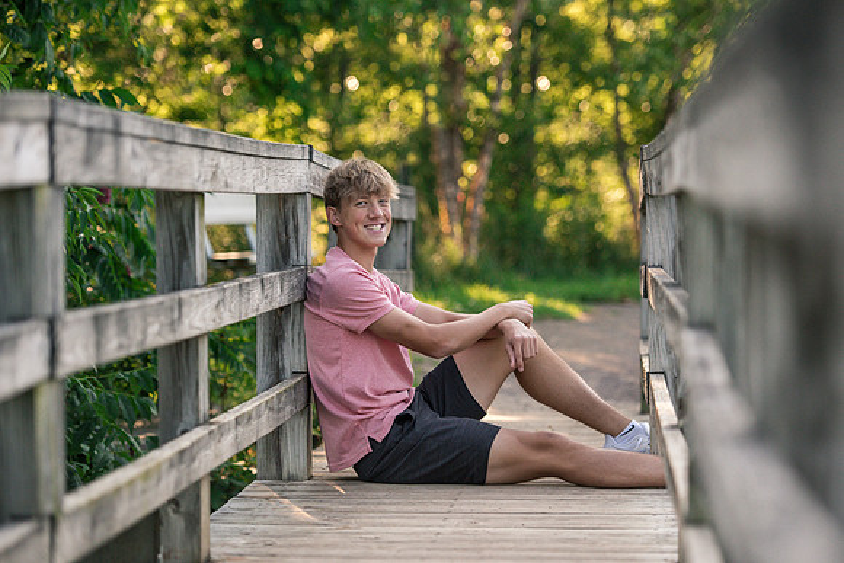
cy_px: 286
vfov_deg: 11.1
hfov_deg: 16.6
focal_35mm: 123
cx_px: 428
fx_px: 2889
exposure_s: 1/2500
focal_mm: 116
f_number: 2.8
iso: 800
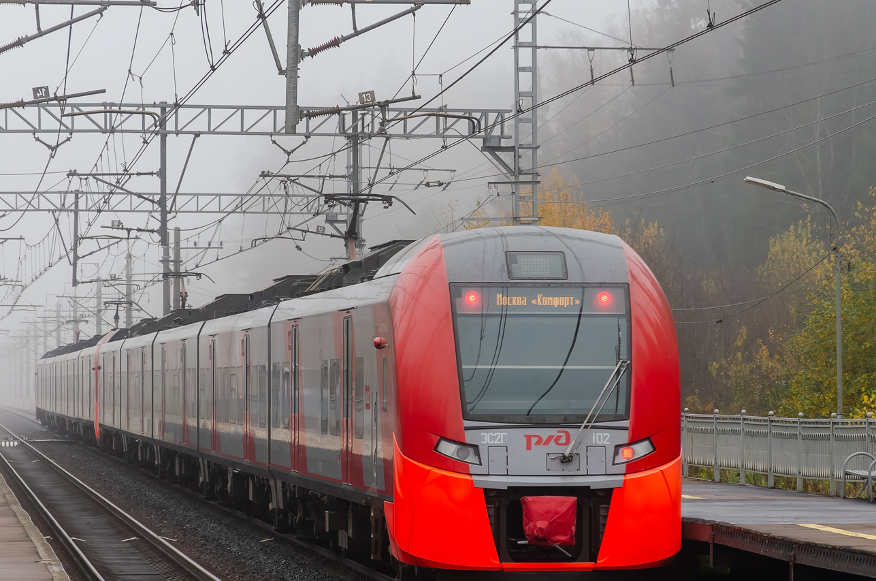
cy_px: 305
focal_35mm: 184
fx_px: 4459
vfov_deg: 7.5
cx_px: 449
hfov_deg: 11.2
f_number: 5.6
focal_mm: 105
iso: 250
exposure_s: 1/250
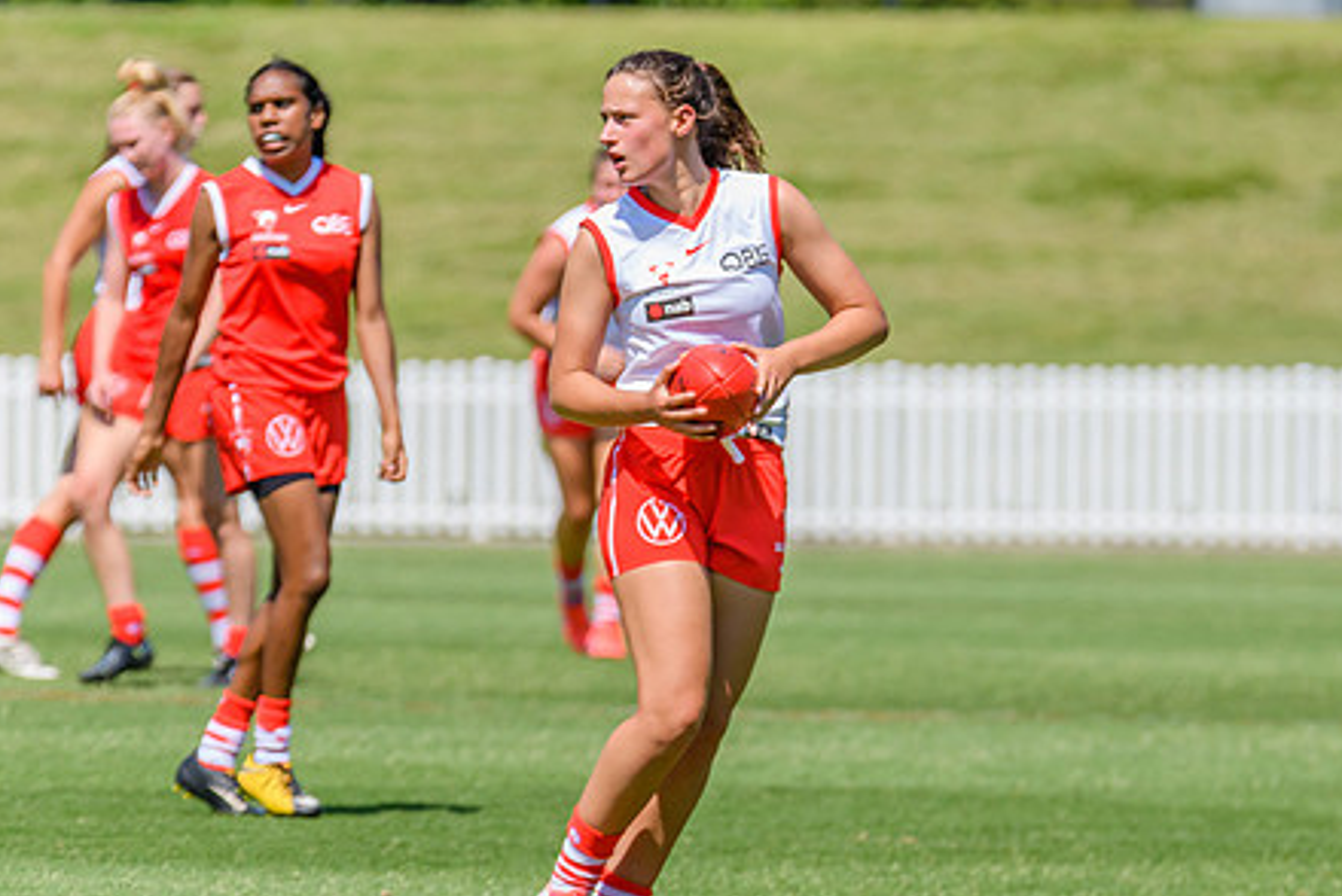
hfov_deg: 3.1
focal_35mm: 661
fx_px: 24656
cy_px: 444
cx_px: 854
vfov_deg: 2.1
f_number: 9
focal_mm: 400
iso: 800
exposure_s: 1/2000
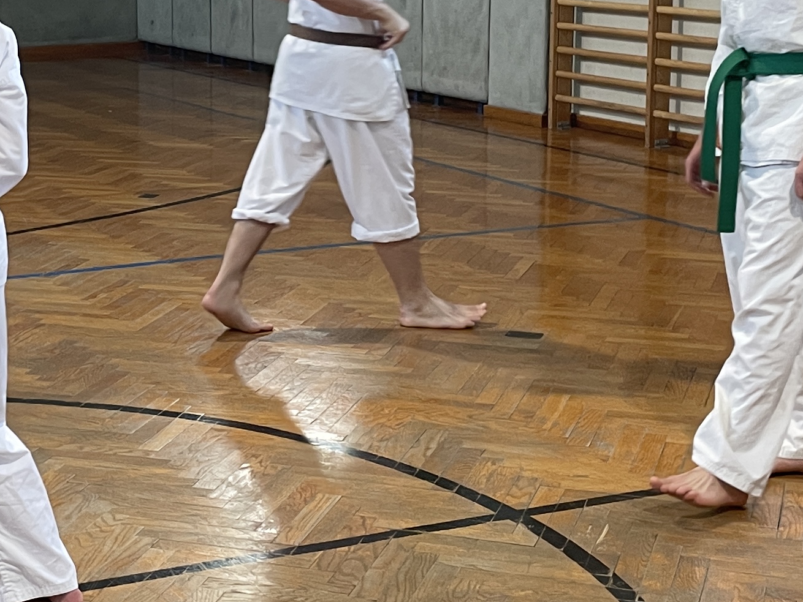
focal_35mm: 80
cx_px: 128
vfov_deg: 18.4
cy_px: 179
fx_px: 1856
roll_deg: +0.7
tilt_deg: -8.7
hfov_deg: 23.9
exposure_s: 1/50
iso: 100
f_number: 1.6
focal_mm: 4.2
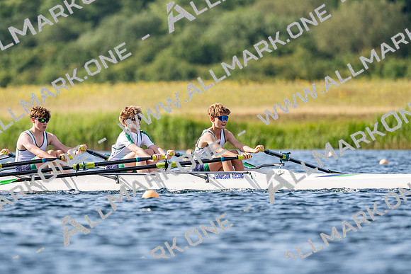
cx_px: 206
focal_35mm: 600
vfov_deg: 2.3
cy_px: 137
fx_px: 6855
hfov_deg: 3.4
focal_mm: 400
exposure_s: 1/2500
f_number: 4.5
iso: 400
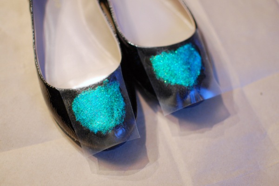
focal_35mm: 52
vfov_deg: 25.7
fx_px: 407
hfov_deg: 37.9
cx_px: 140
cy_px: 93
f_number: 1.8
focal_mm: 35
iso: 800
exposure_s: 1/40
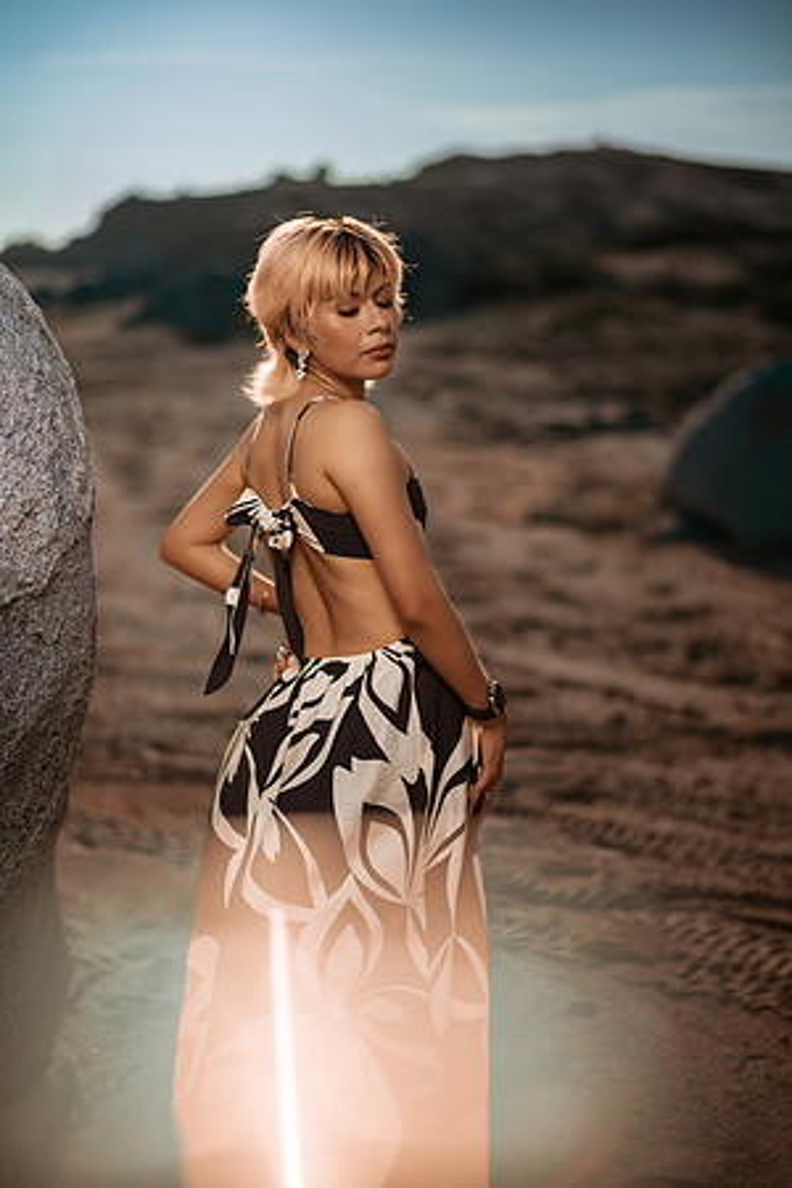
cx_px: 396
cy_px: 594
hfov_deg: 23.4
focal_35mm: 58
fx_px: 1914
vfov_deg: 34.5
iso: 50
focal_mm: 58
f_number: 1.4
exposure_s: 1/8000
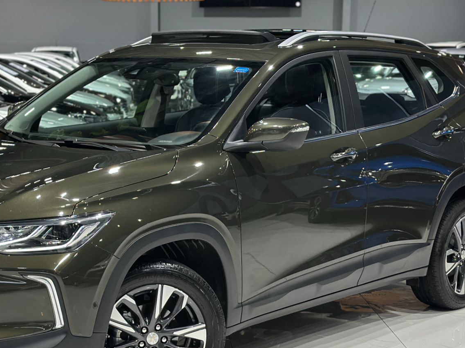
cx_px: 164
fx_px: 1088
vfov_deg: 18.1
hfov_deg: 24.0
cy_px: 235
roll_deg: +0.0
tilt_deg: -9.8
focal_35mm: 81
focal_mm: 6.86
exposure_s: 1/60
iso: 125
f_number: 1.78
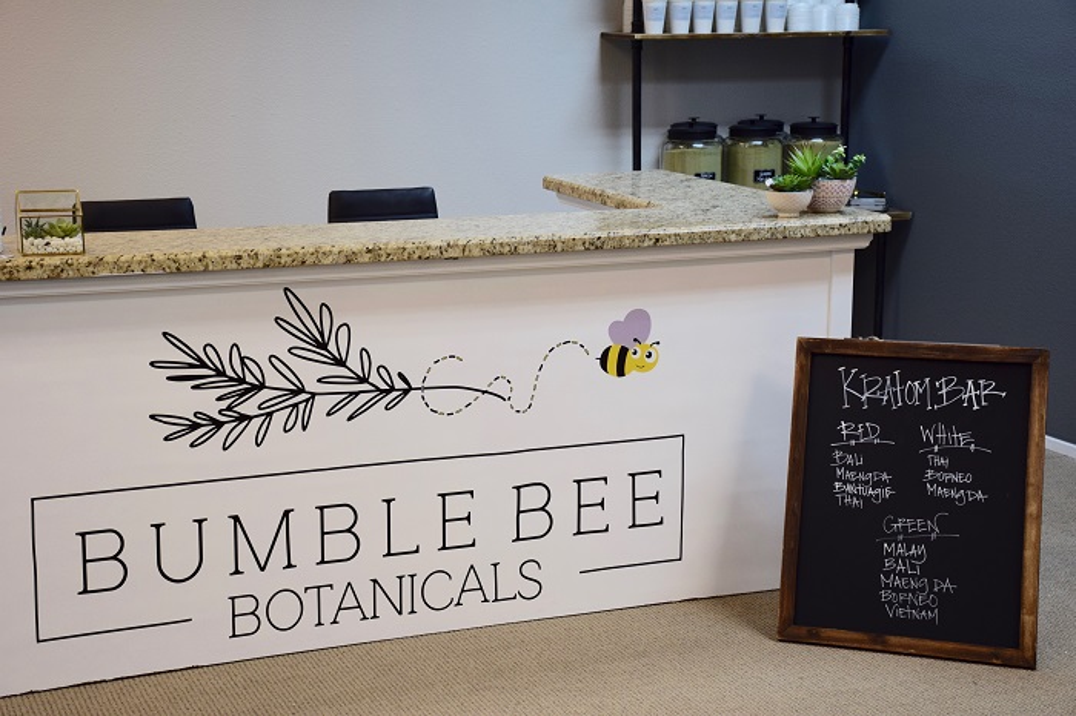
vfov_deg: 21.5
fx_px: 1882
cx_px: 538
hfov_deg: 31.9
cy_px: 358
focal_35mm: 63
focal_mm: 42
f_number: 4.5
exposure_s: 1/80
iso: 400
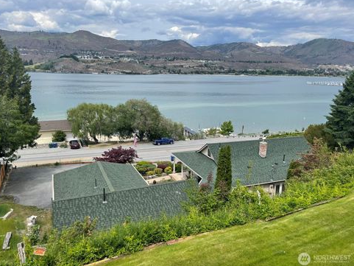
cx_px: 174
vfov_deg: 51.4
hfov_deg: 65.3
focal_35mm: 27
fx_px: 276
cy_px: 130
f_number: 1.6
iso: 32
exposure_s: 1/3610
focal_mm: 4.2
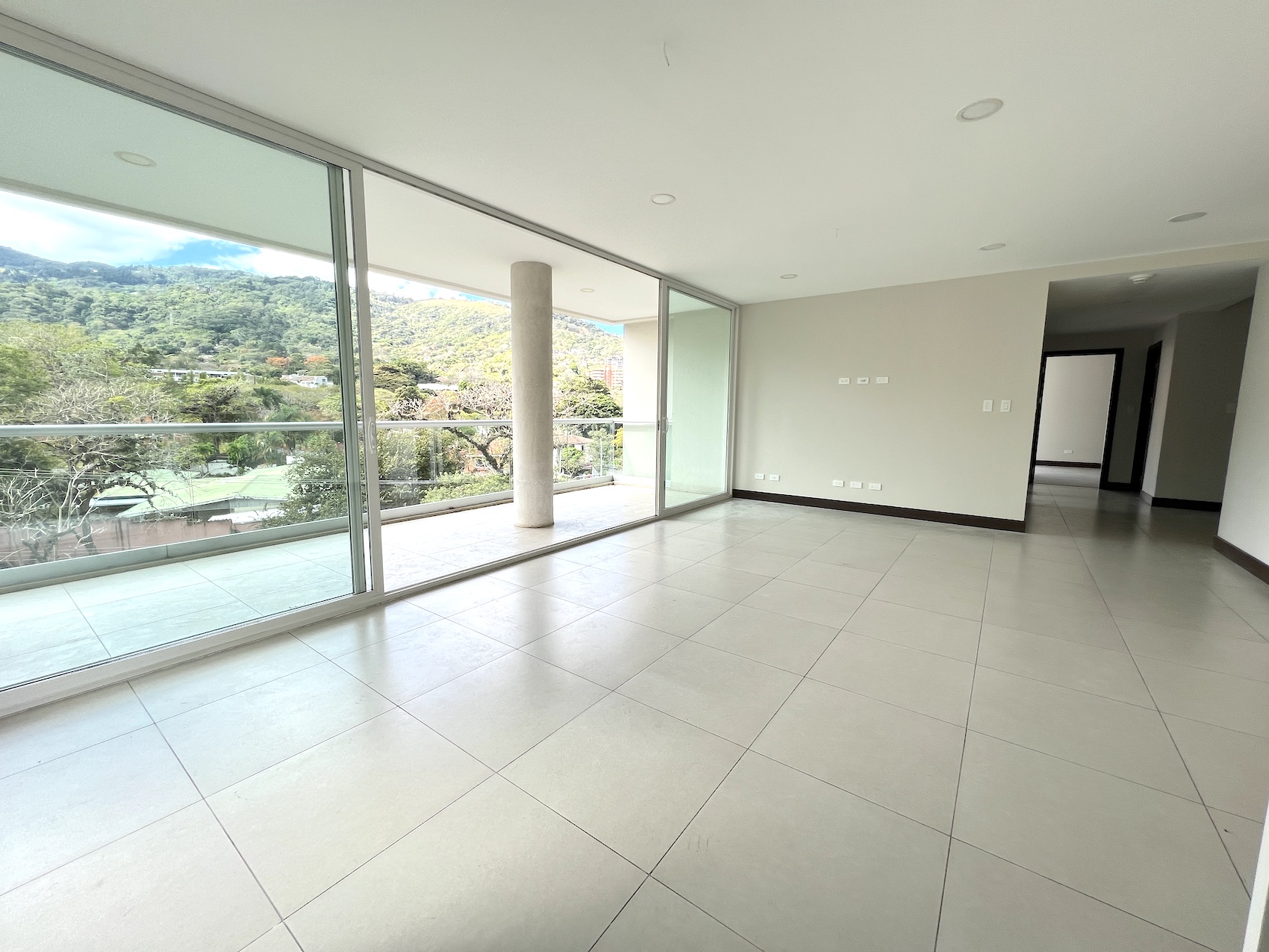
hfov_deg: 106.2
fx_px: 477
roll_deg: +0.0
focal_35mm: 13
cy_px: 476
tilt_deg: -7.3
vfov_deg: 89.9
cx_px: 634
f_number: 1.8
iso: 32
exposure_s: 1/249
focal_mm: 1.57
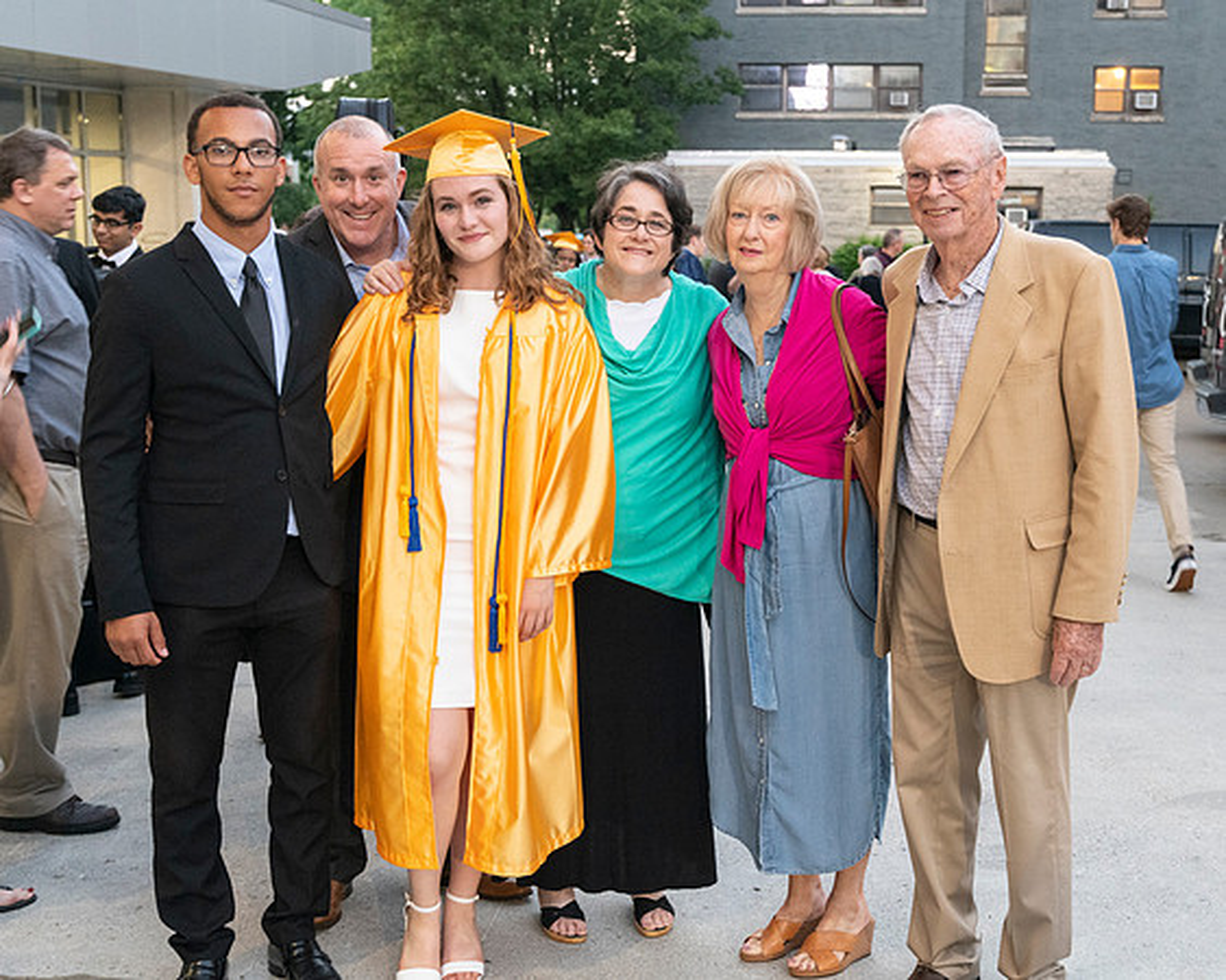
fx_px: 1775
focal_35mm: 49
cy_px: 452
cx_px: 717
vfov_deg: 30.8
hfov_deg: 38.0
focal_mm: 40
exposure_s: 1/50
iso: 2000
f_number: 4
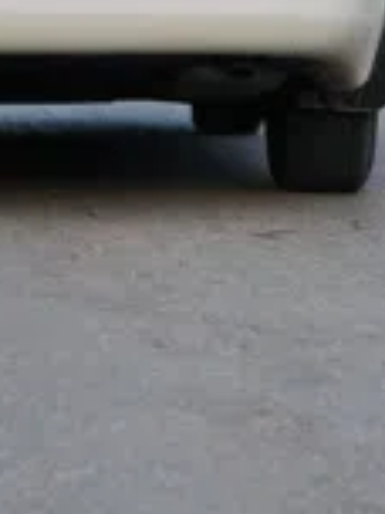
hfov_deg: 7.3
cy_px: -135
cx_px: -30
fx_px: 3010
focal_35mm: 203
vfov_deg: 9.6
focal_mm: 9
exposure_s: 1/121
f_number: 2.8
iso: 25
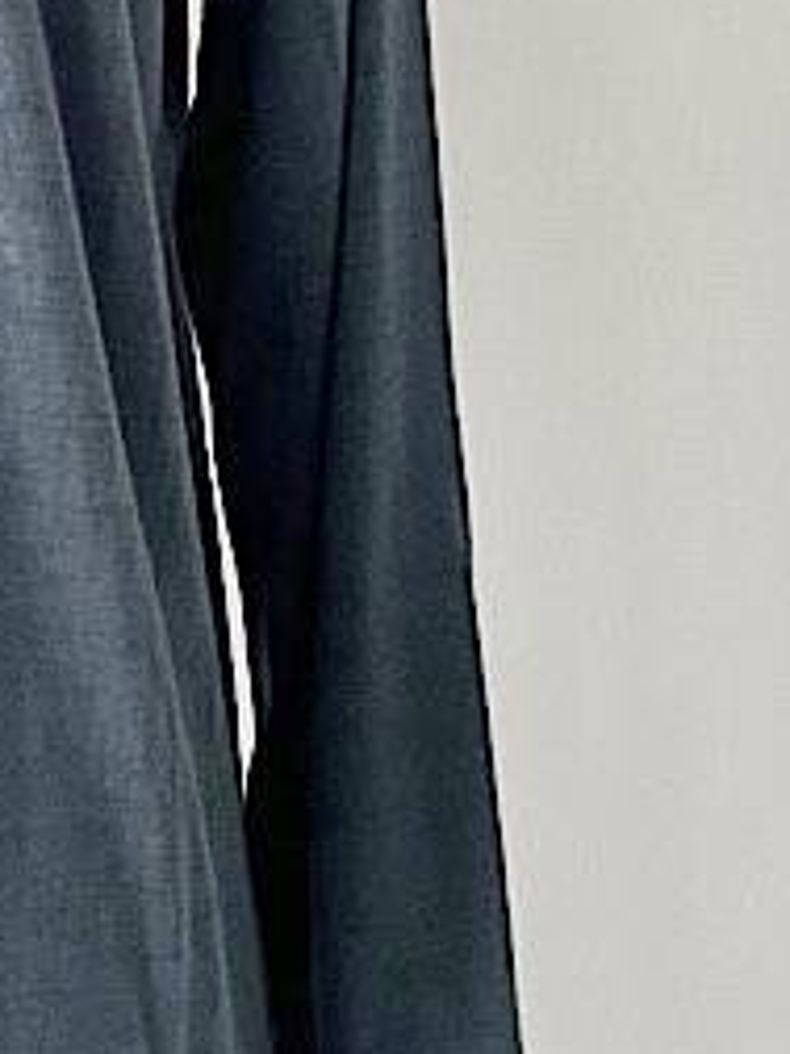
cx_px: -397
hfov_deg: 10.8
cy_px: 4
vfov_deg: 14.7
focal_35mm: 132
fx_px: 4017
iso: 125
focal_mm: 5.1
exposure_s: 1/66
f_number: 1.6
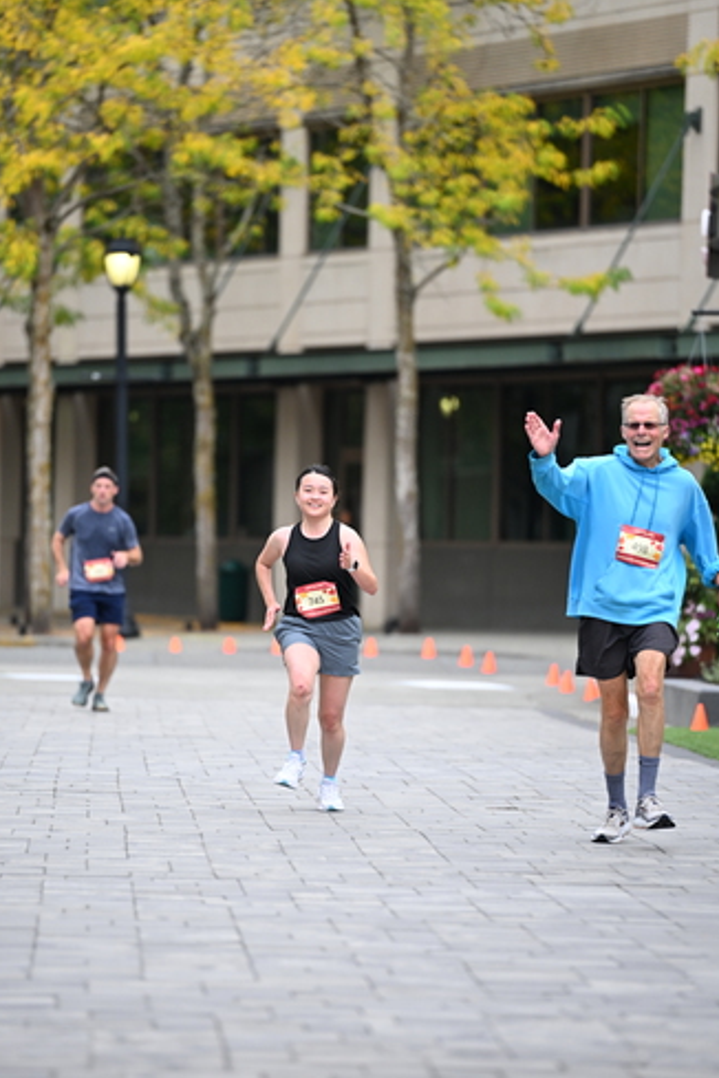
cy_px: 538
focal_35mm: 225
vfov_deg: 9.1
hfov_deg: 6.1
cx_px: 336
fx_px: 6740
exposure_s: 1/2000
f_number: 2.8
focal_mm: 200
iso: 640
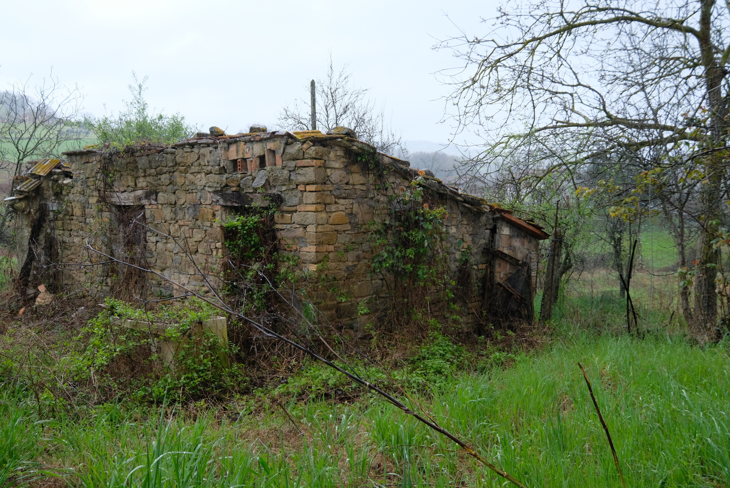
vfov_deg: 36.9
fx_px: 730
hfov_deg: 53.1
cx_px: 365
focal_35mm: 36
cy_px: 244
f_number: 6.4
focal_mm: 24
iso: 400
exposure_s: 1/150
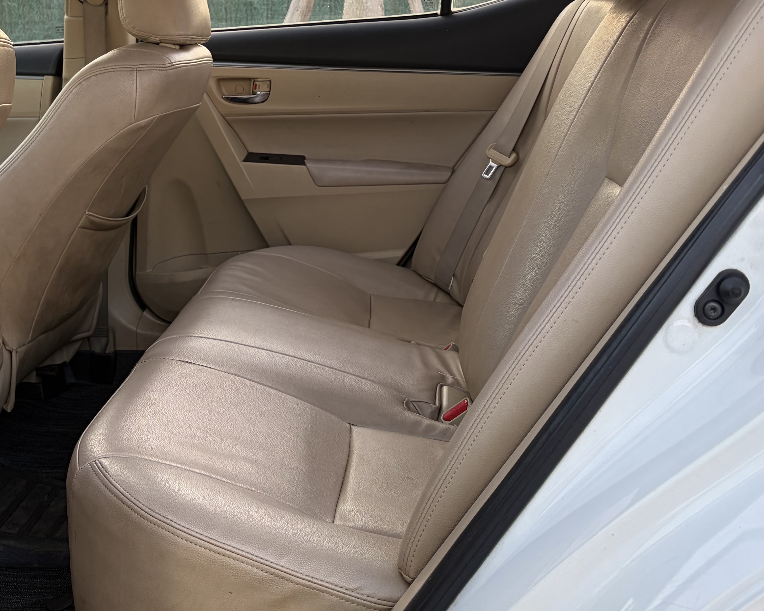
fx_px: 1063
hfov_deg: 39.3
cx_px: 285
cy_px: 178
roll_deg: +2.5
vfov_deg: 31.7
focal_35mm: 47
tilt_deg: -9.1
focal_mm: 5.96
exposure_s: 1/173
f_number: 1.6
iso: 50
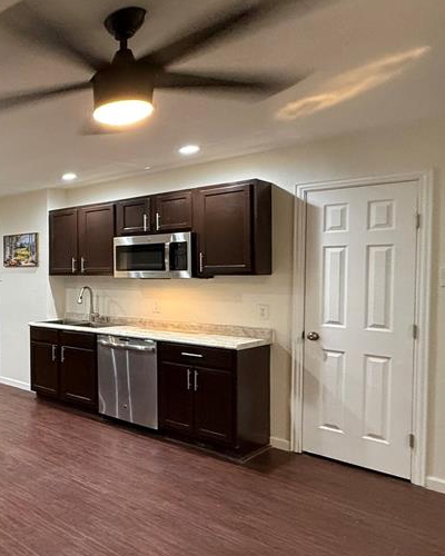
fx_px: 461
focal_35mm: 28
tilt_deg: +0.4
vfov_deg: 62.2
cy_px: 278
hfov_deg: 40.2
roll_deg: -0.3
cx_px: -60
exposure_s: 1/60
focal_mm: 2.22
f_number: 2.2
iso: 400
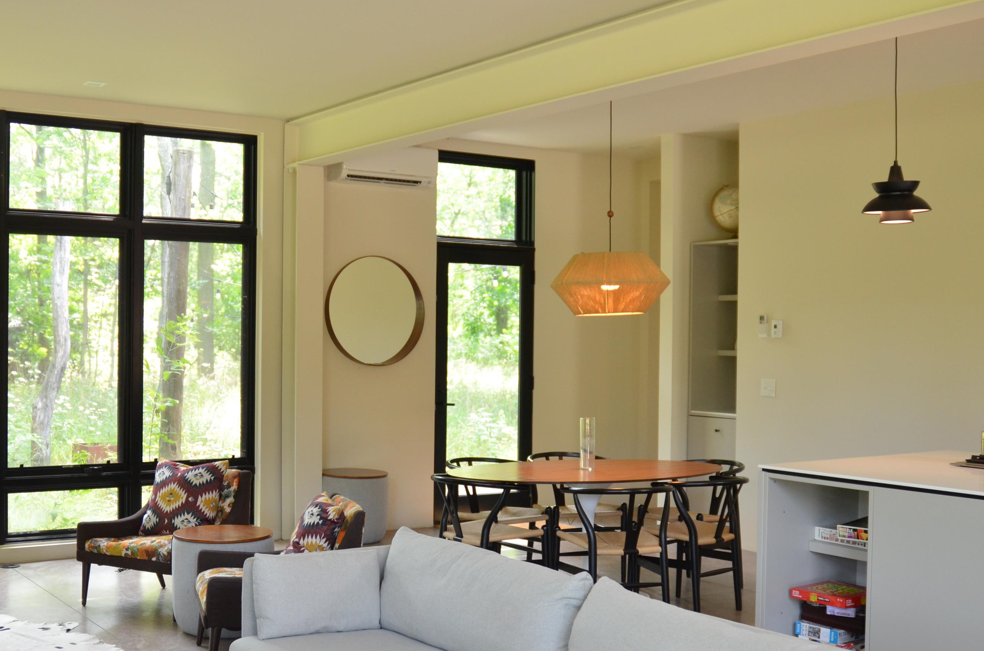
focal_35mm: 43
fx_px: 1173
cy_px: 339
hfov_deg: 45.3
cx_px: 398
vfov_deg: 31.0
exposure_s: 1/200
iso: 800
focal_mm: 24
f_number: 2.8
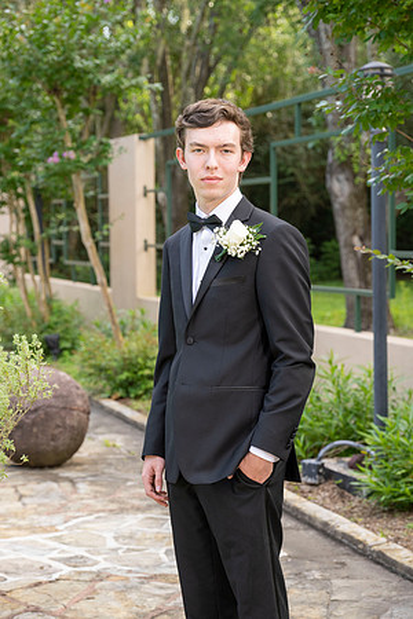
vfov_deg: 26.3
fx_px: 1325
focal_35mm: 77
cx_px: 206
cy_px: 310
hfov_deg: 17.7
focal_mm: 77
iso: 500
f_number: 5
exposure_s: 1/200
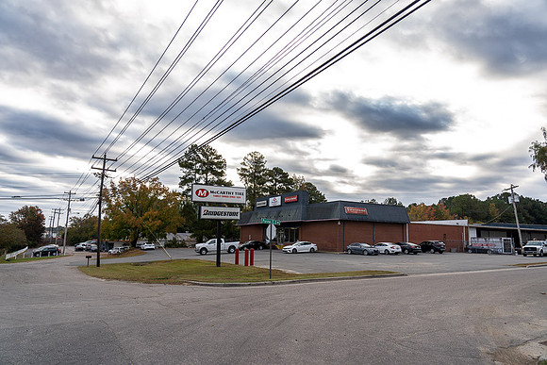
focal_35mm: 24
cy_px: 182
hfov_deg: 73.7
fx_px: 365
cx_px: 274
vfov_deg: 53.2
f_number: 4
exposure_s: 1/320
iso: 250
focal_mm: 24
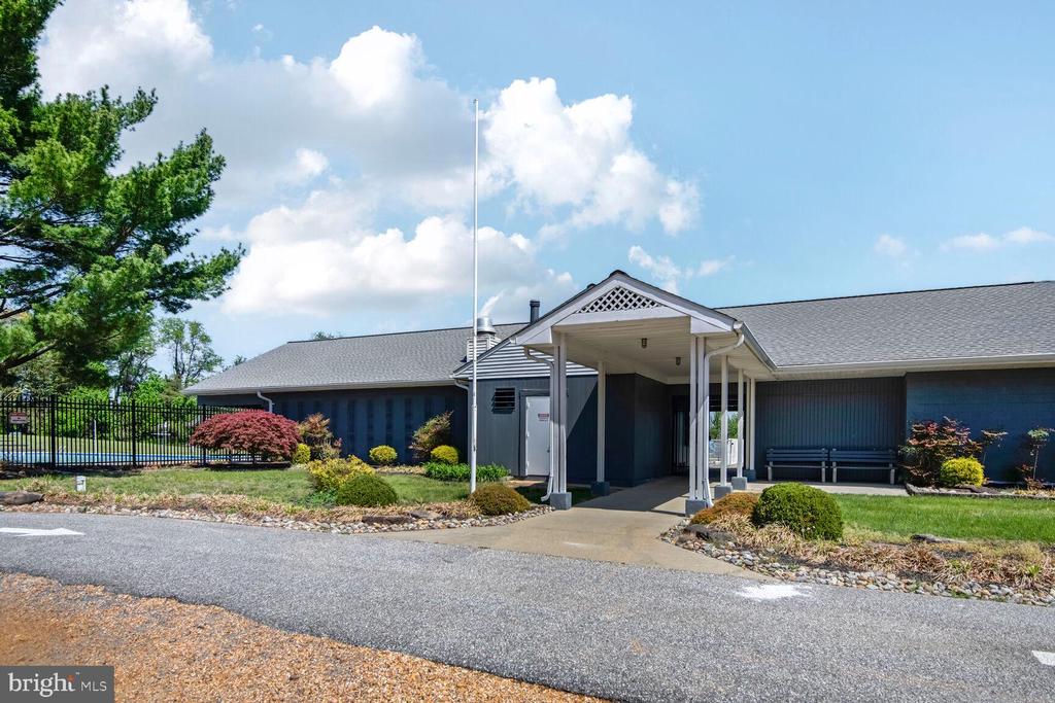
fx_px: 586
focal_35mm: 20
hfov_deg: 84.0
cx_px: 528
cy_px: 352
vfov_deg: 61.9
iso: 200
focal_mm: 20
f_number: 8
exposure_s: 1/1000
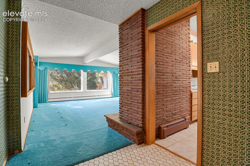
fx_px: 118
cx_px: 125
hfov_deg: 93.3
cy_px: 83
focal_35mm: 17
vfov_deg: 70.4
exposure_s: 4
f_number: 6.3
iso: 250
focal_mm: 17
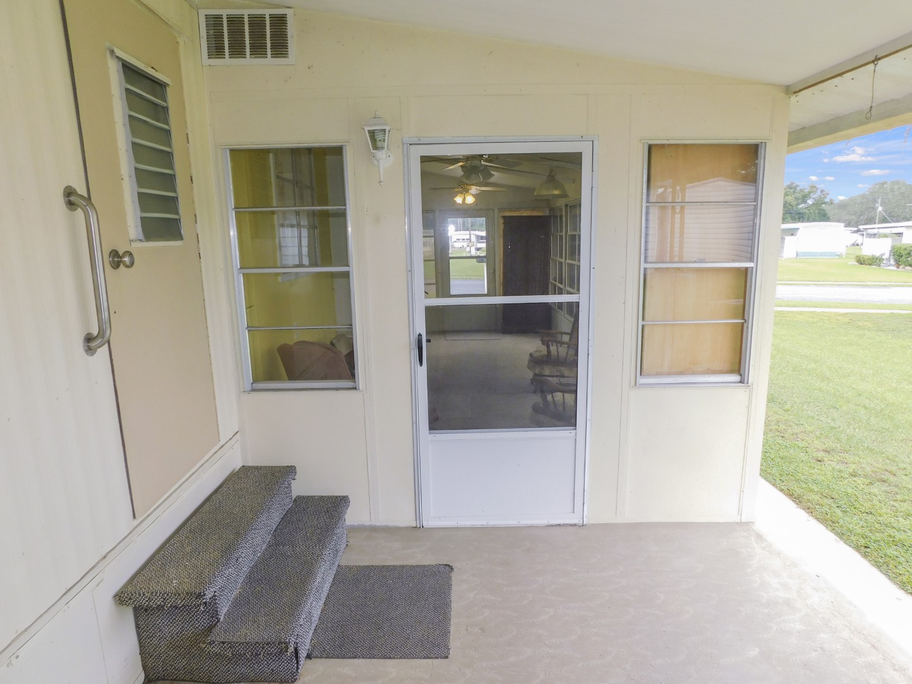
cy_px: 342
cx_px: 456
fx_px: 606
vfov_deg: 58.9
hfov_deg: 73.9
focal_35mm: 23
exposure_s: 1/160
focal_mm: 4
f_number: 3
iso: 125
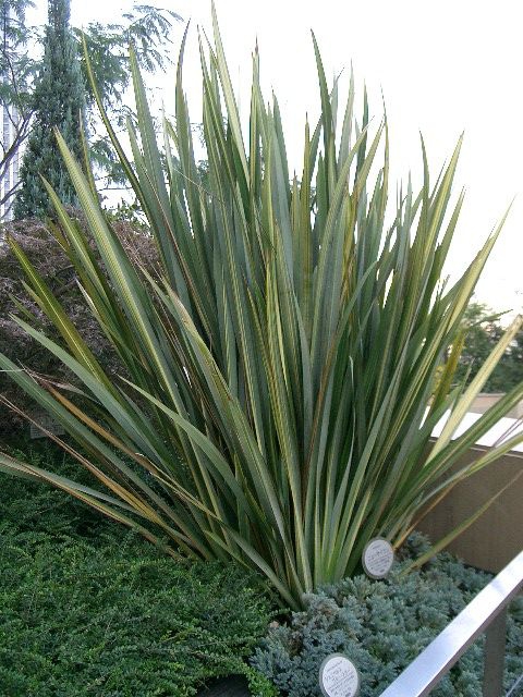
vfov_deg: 47.9
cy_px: 348
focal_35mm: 39
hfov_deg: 36.8
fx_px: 786
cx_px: 262
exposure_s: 1/160
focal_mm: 8
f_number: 2.8
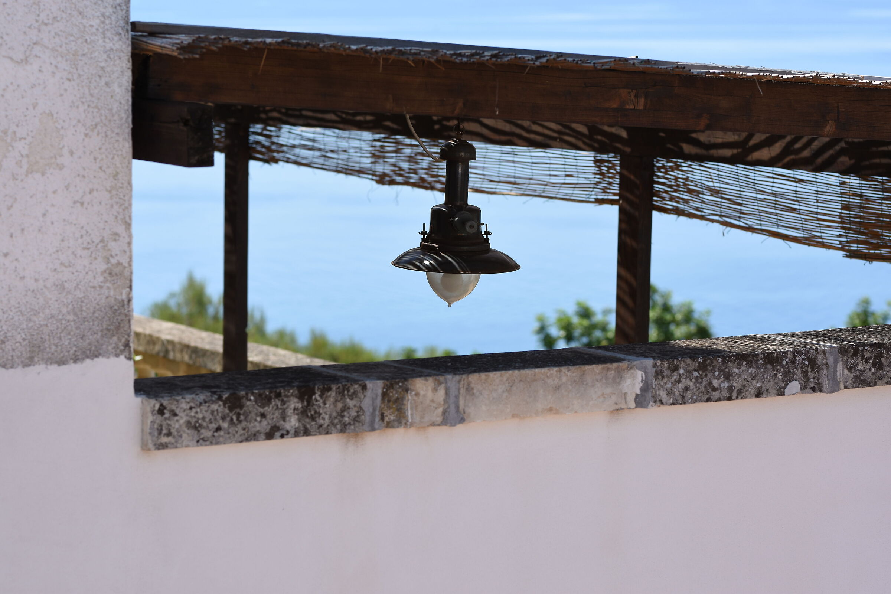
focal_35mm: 128
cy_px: 297
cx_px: 446
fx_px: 3155
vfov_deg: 10.8
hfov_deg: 16.1
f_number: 4
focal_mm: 85
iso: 125
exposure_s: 1/1000
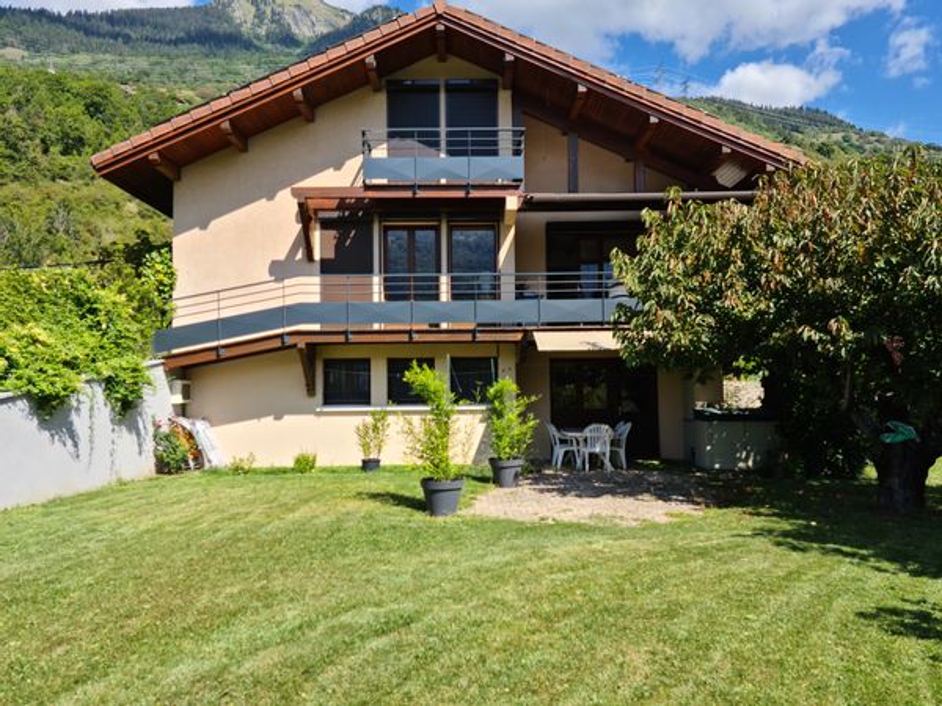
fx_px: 735
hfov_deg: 65.3
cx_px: 471
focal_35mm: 27
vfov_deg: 51.4
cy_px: 353
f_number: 2
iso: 25
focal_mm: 5.9
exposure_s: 1/530
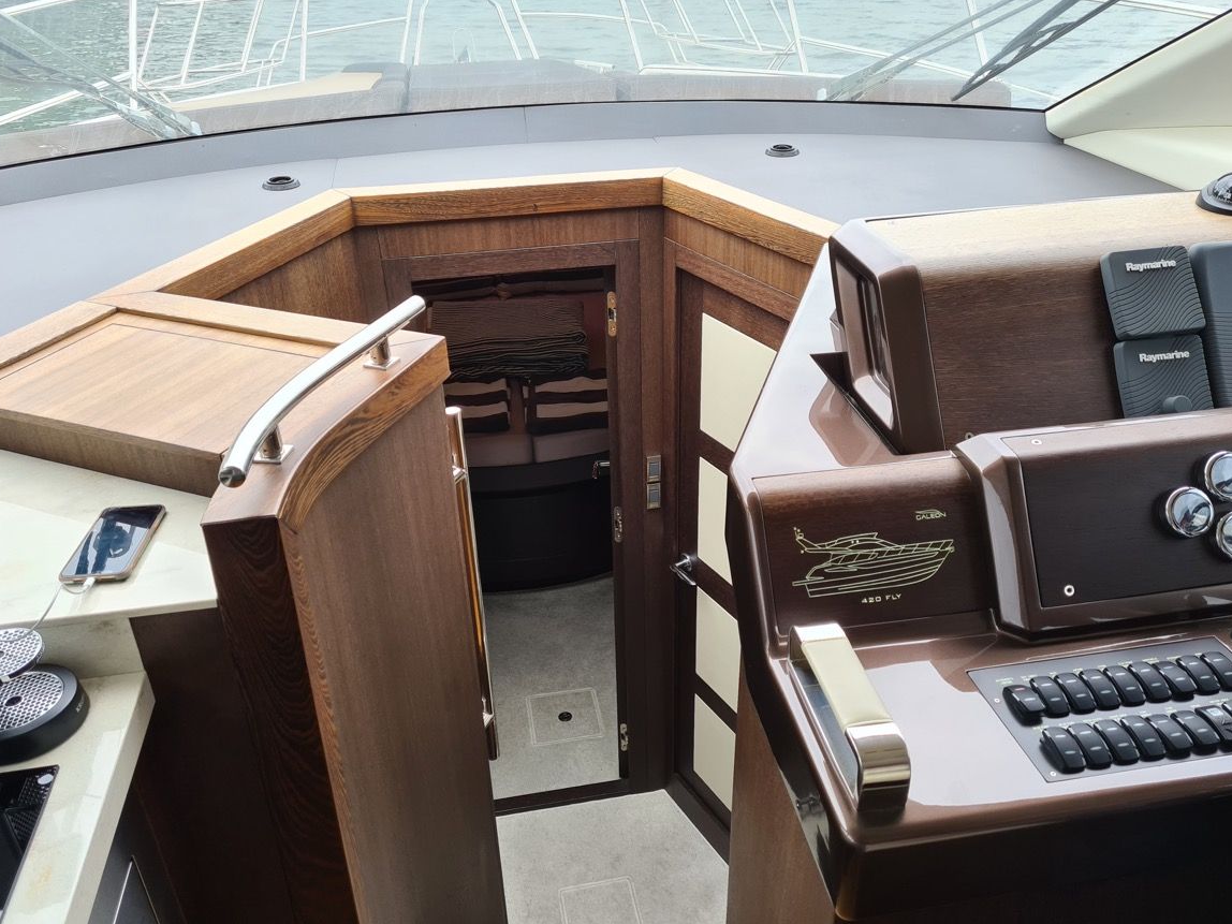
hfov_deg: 61.6
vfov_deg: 48.2
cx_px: 635
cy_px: 461
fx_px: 1032
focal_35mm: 29
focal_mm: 5.4
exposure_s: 1/289
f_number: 1.8
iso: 50
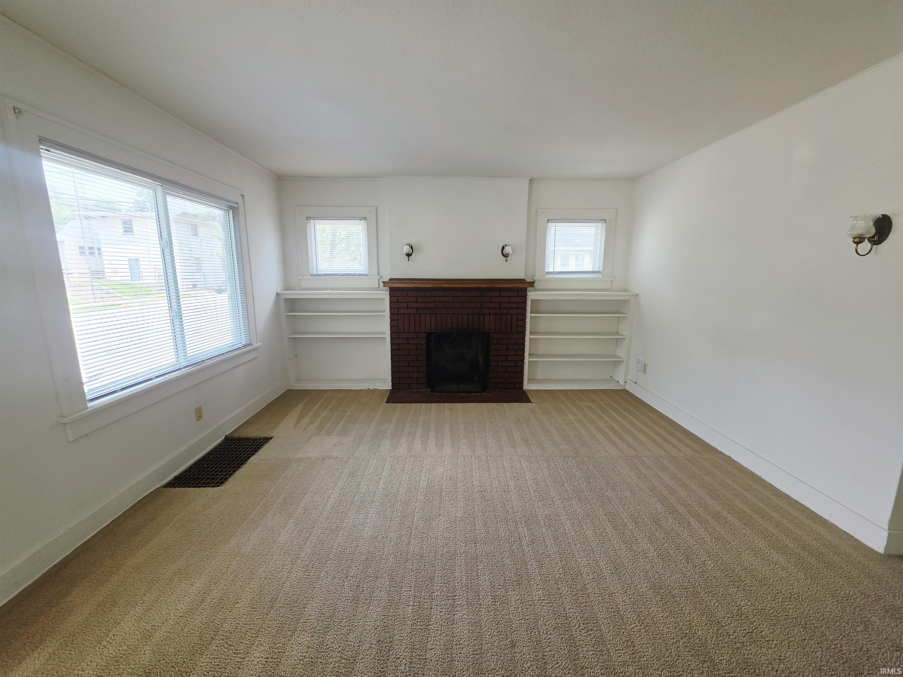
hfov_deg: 106.2
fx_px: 339
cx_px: 452
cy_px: 338
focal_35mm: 13
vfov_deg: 89.9
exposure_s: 1/120
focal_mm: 2.2
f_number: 1.9
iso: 32
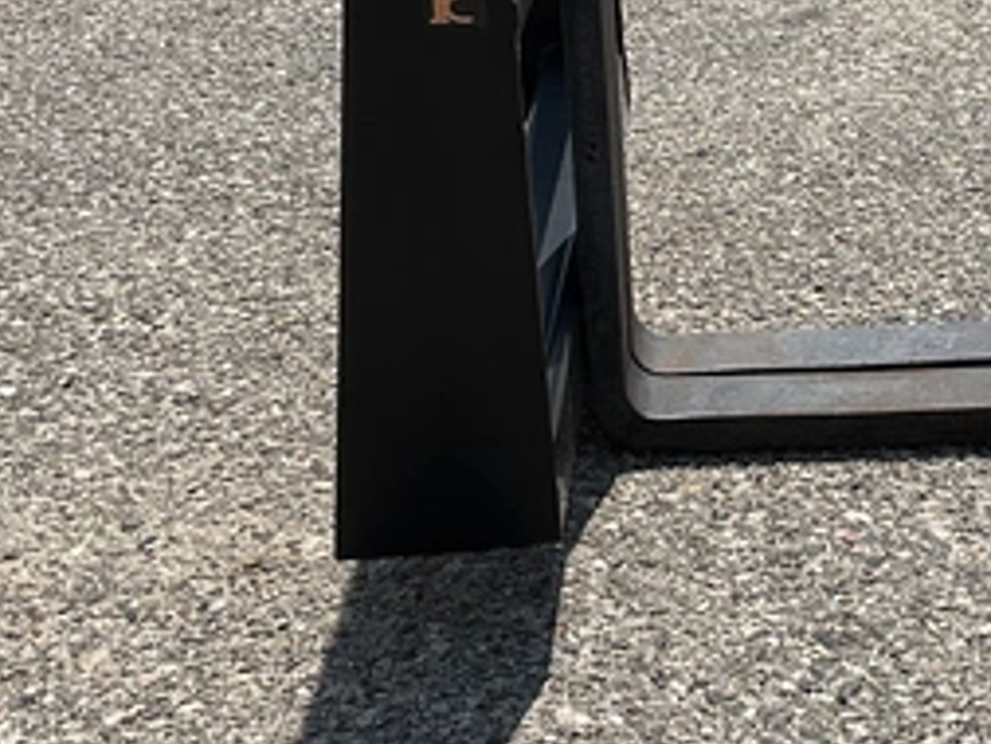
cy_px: 264
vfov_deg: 17.1
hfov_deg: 22.2
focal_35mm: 86
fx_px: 2463
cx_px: 889
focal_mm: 3
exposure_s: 1/2538
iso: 25
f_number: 1.8
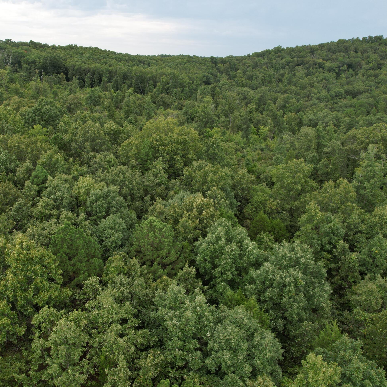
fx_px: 367
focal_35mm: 29
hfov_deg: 55.4
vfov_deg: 55.6
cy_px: 191
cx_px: 168
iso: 110
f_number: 2.8
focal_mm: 8.38
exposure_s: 1/400
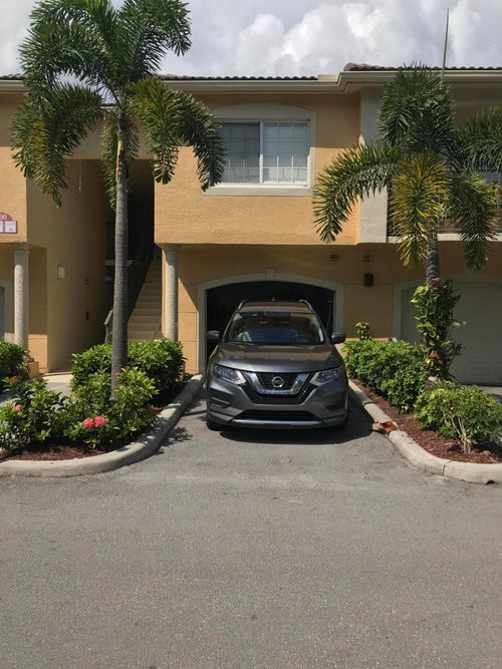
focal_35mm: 28
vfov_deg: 63.5
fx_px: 542
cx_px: 251
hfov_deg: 49.7
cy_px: 334
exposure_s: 1/3096
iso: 20
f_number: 1.8
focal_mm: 3.99
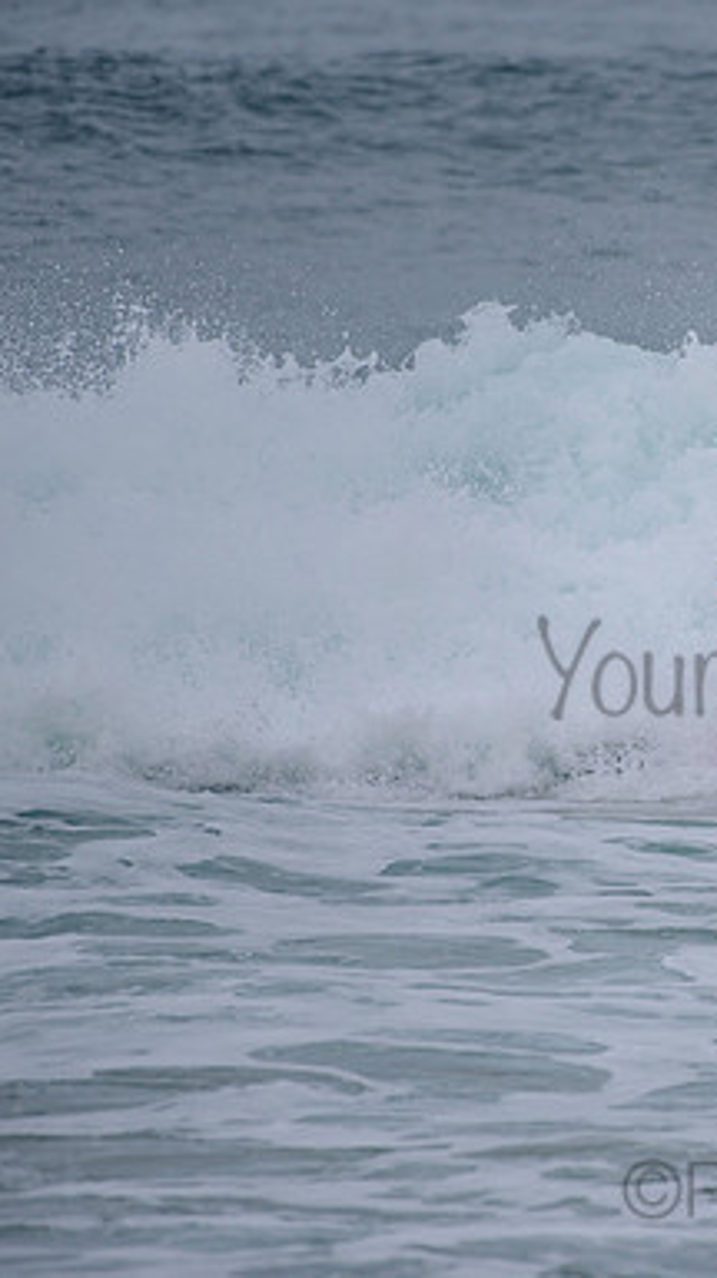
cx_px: 880
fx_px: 26754
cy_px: 639
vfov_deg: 2.7
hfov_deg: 1.5
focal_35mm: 790
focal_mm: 500
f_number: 5.6
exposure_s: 1/2000
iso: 180
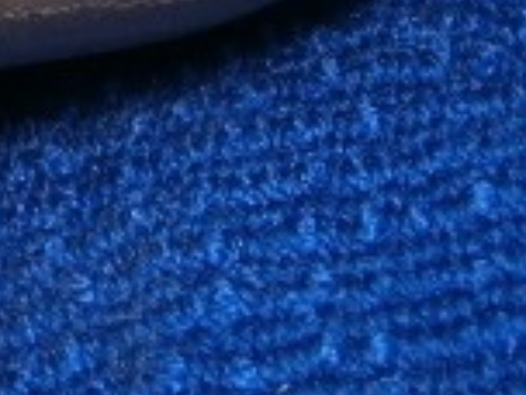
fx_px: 3768
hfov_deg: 7.8
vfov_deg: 5.9
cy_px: -350
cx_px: -235
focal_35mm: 248
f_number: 3.4
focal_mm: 8.3
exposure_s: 1/320
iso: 80
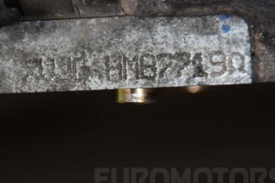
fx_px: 1915
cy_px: 82
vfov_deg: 5.5
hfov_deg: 8.2
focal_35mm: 251
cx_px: 81
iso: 800
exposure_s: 1/60
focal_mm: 105
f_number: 5.6
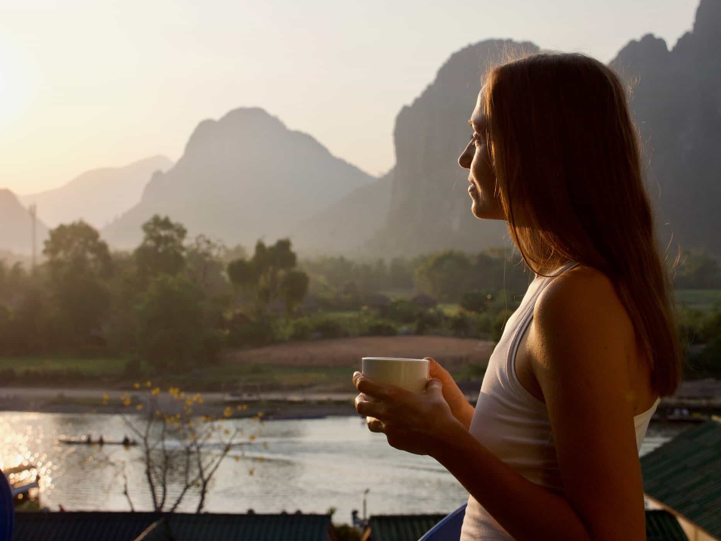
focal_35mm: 54
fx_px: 1125
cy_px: 270
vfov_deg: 27.0
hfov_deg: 35.5
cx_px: 360
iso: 400
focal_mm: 27
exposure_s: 1/1300
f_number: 5.6
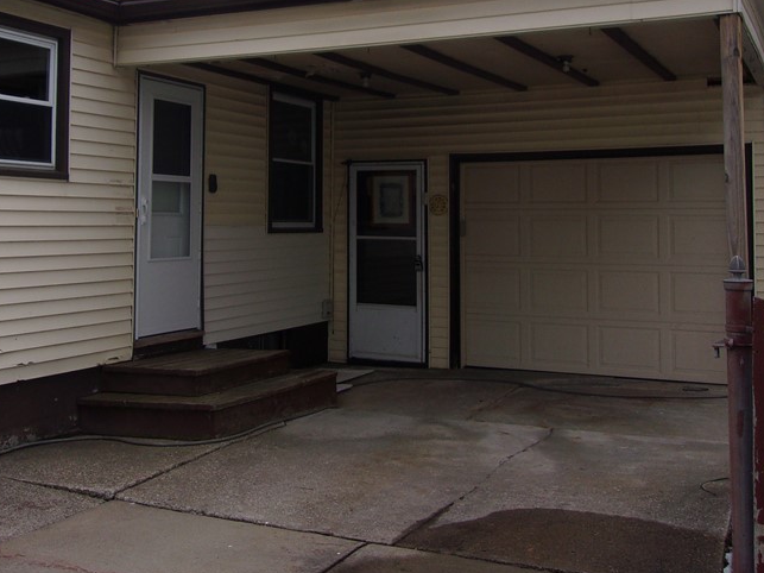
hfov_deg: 43.7
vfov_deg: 33.1
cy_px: 159
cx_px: 324
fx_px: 949
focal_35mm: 43
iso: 80
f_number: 3
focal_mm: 4.9
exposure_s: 1/140
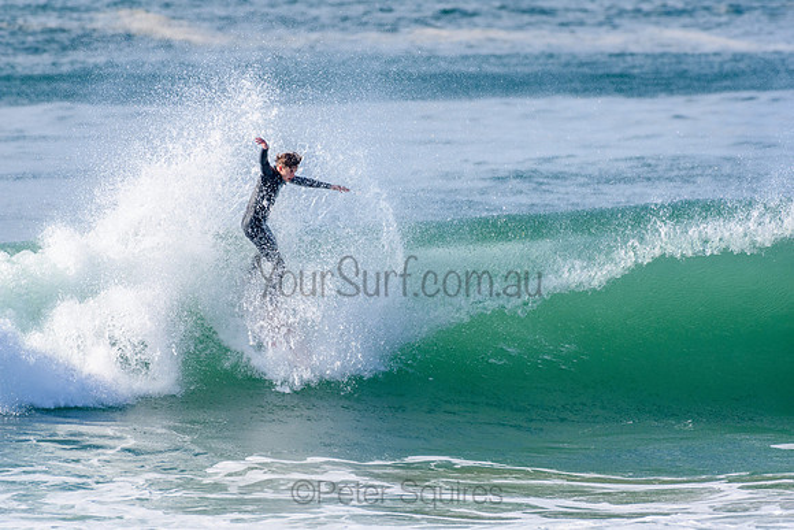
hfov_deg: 2.7
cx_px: 397
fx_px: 16545
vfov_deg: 1.8
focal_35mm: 750
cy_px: 265
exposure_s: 1/2000
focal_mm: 500
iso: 360
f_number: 5.6
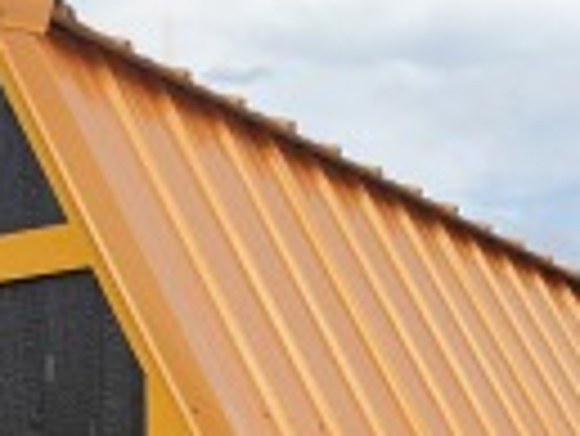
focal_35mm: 114
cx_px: 193
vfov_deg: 12.2
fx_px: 1912
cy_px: 706
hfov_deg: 17.2
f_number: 1.4
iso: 25
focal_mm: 6.5
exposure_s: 1/359
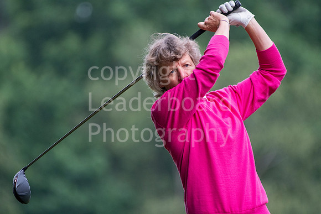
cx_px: 160
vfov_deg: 1.8
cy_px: 107
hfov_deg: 2.7
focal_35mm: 750
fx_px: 6689
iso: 1250
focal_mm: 500
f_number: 5.6
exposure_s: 1/1000
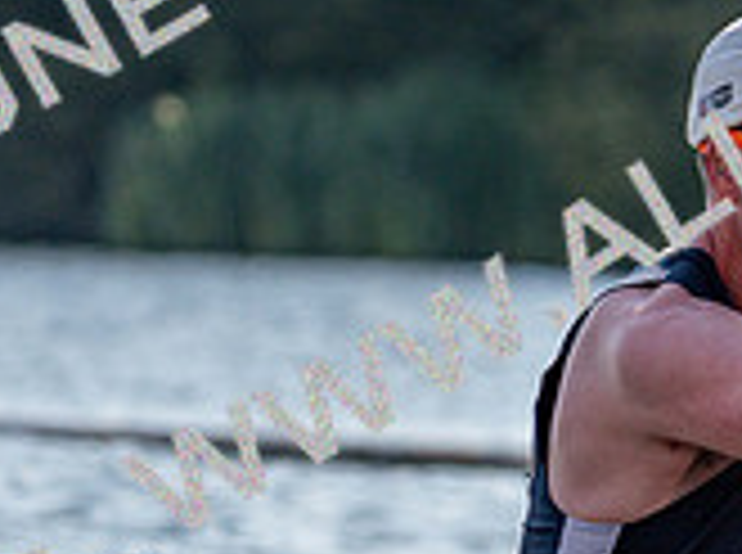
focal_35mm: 678
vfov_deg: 2.2
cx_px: 679
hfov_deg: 2.9
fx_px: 14501
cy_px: 543
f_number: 5.6
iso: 200
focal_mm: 200
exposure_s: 1/1600
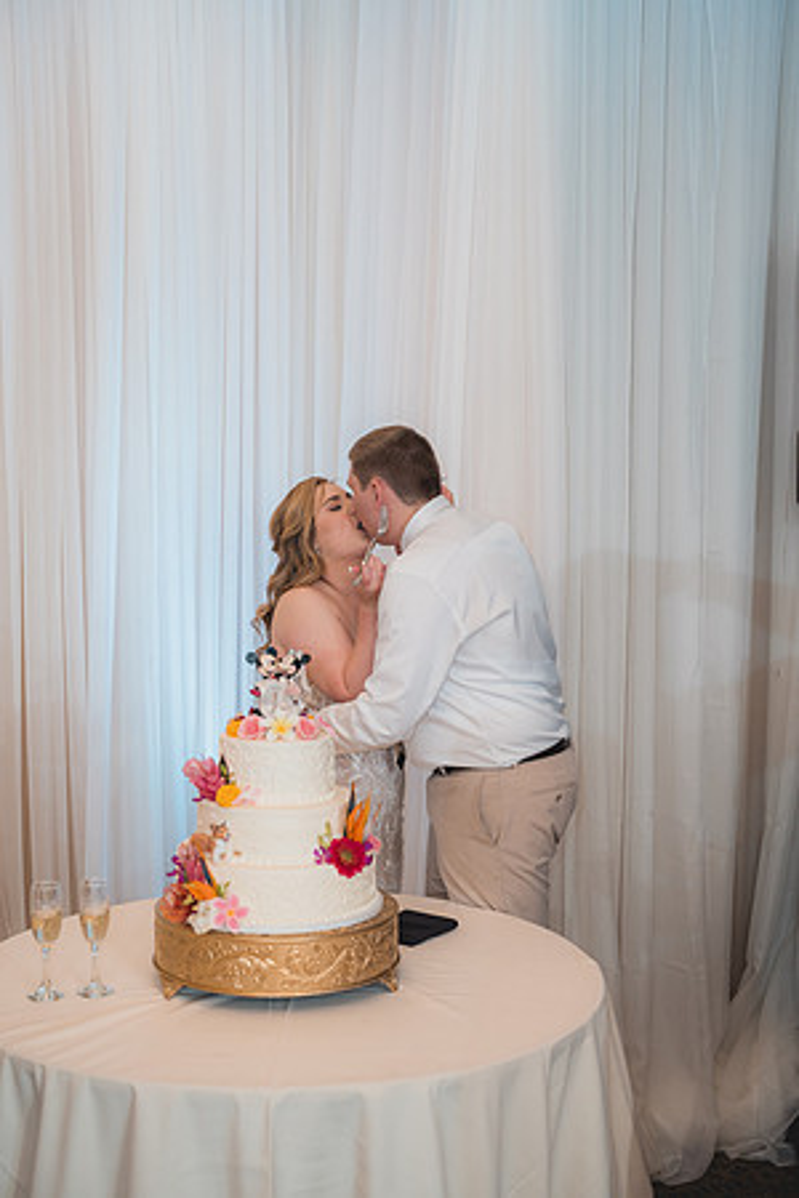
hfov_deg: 27.0
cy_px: 599
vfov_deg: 39.6
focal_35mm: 50
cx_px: 400
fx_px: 1664
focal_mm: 50
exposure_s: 1/250
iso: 800
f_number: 2.8
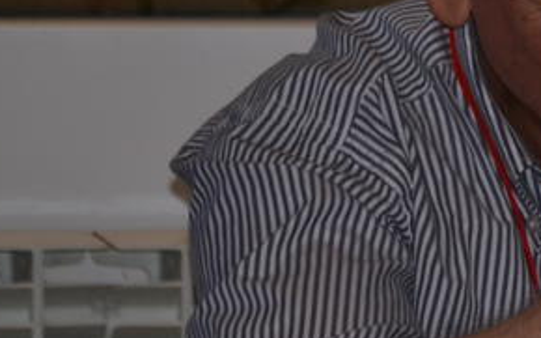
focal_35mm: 916
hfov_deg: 2.3
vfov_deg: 1.4
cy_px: 140
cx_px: 1091
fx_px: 13502
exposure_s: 1/60
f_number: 5.6
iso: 200
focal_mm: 145
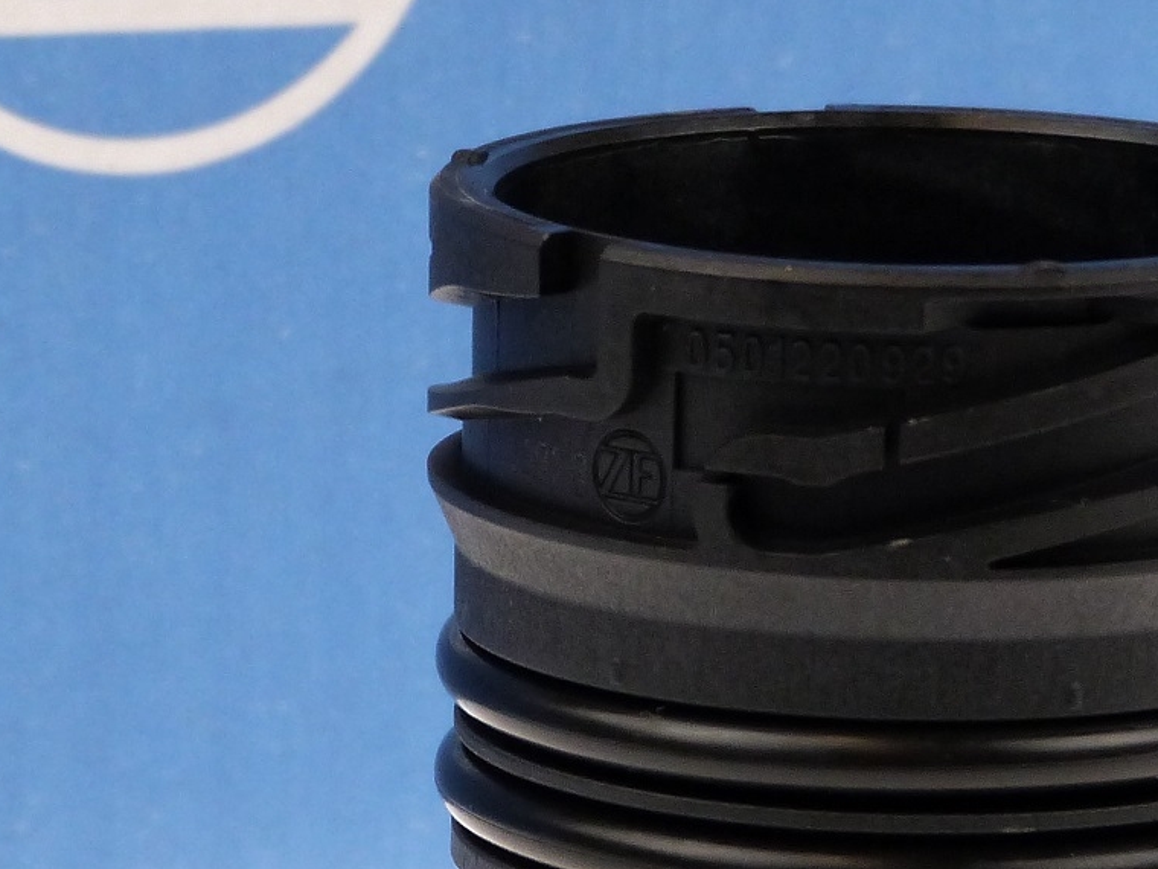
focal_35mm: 337
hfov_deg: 5.9
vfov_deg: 4.4
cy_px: 457
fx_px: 11274
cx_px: 553
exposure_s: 1/160
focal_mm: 23.1
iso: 250
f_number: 3.6
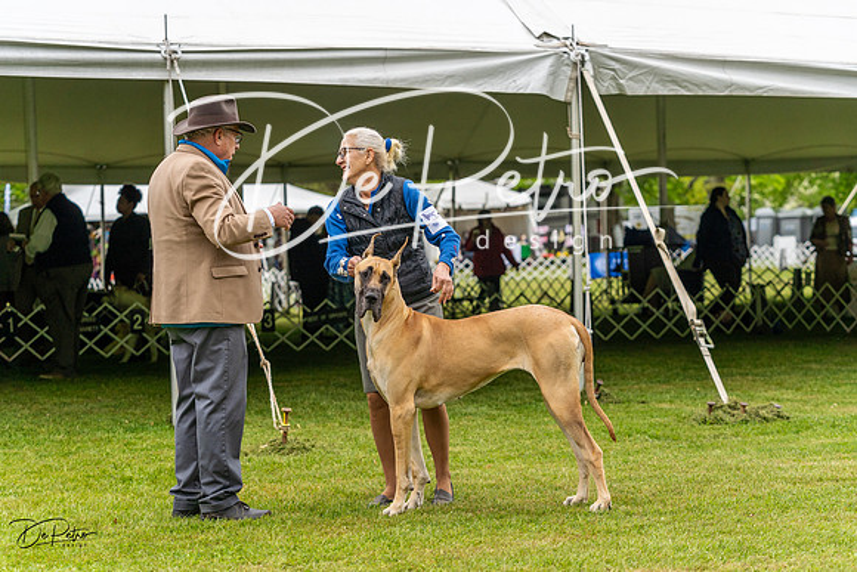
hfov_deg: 23.6
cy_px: 286
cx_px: 428
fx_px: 2048
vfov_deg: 15.9
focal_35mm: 86
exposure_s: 1/800
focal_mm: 86
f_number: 4
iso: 400
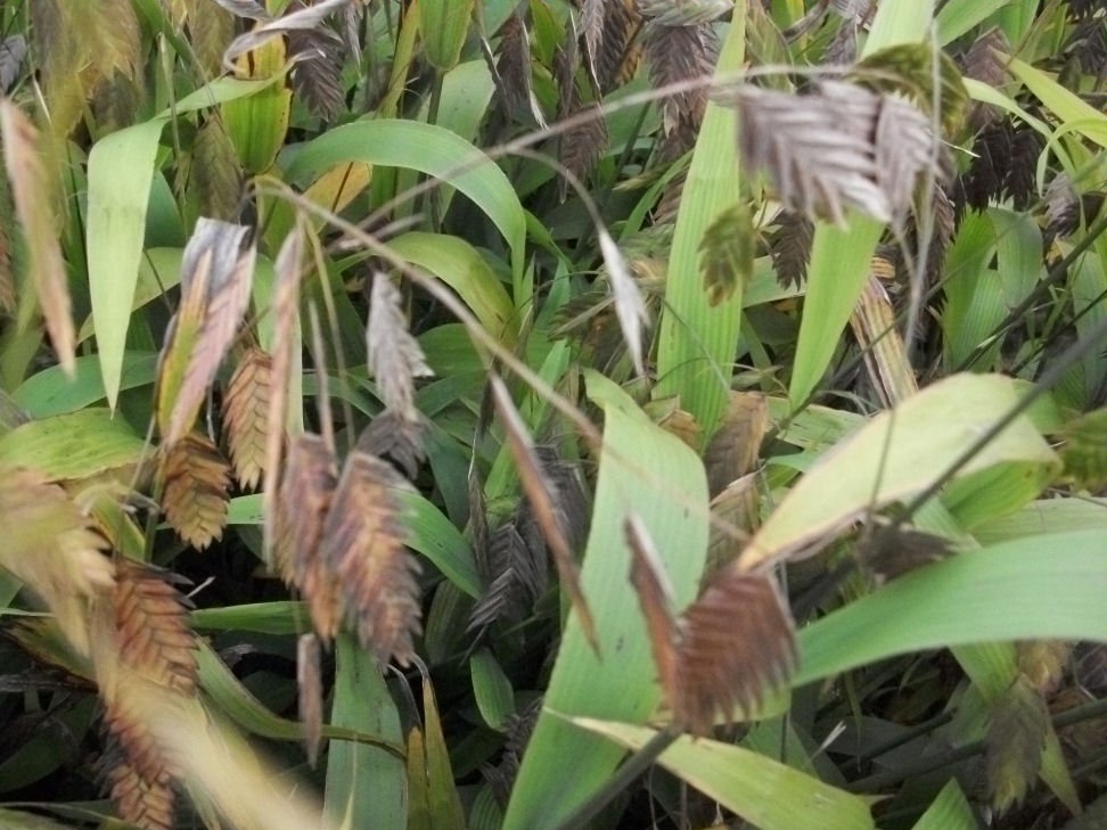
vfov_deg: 39.7
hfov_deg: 51.4
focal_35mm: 36
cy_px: 425
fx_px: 1151
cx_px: 542
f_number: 3.1
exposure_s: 1/500
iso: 559
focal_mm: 6.3
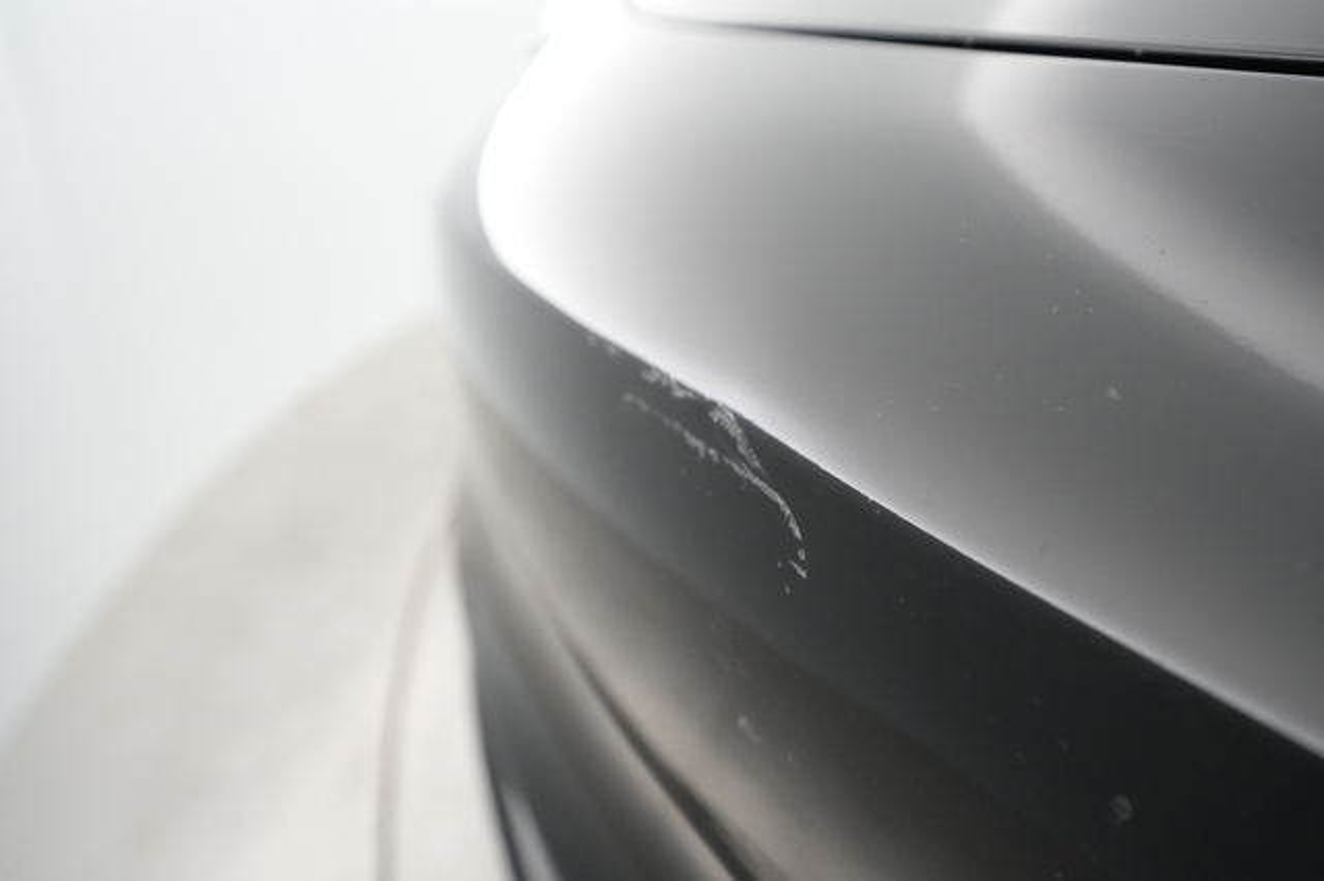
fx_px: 1029
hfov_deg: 65.5
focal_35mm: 28
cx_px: 662
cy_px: 440
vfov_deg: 46.4
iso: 6400
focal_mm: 28
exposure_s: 1/100
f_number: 4.5
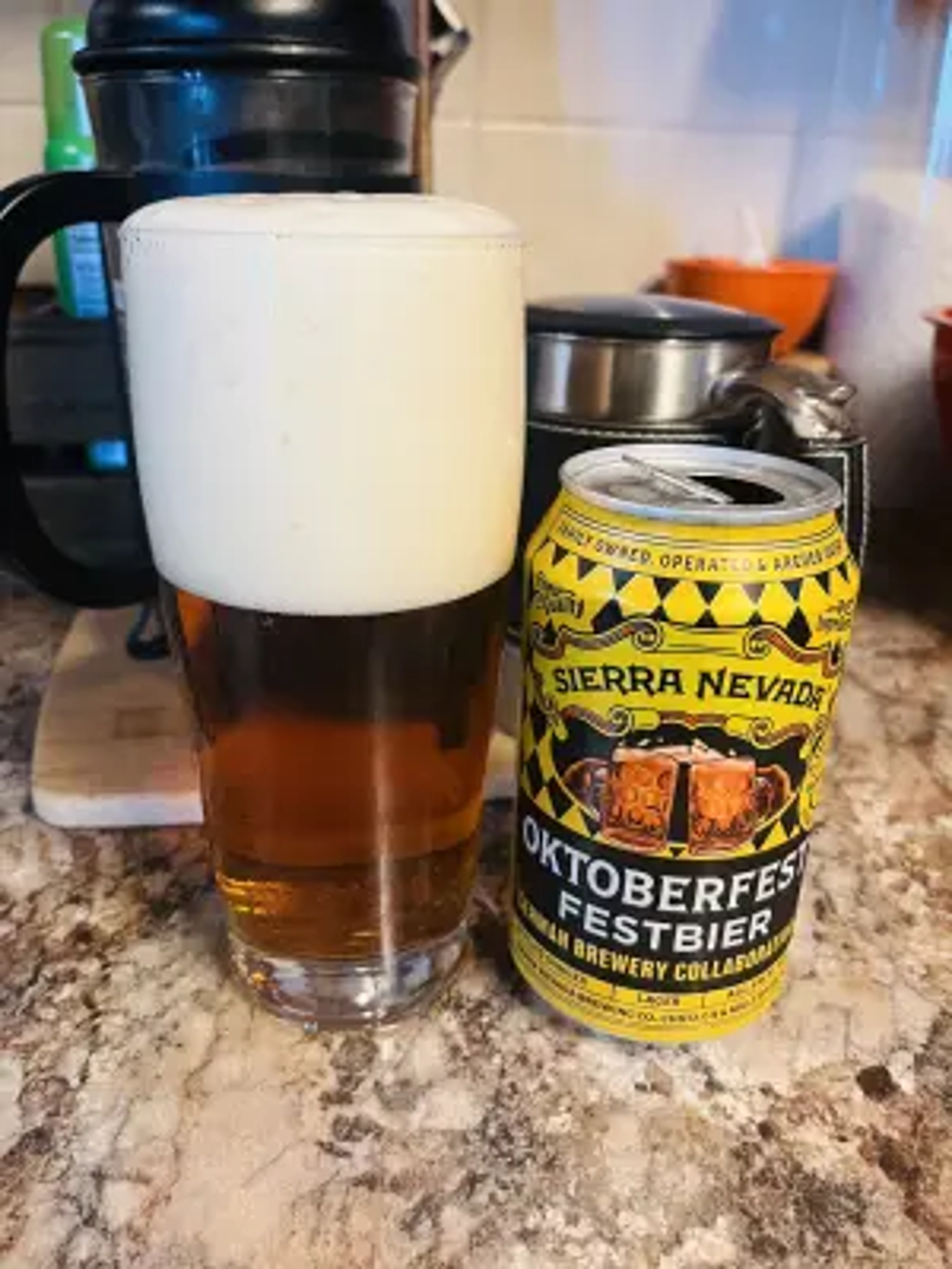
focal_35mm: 26
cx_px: 476
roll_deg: -1.1
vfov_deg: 67.3
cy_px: 634
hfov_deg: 53.1
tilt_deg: -24.5
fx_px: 953
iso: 500
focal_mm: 5.1
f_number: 1.6
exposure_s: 1/40
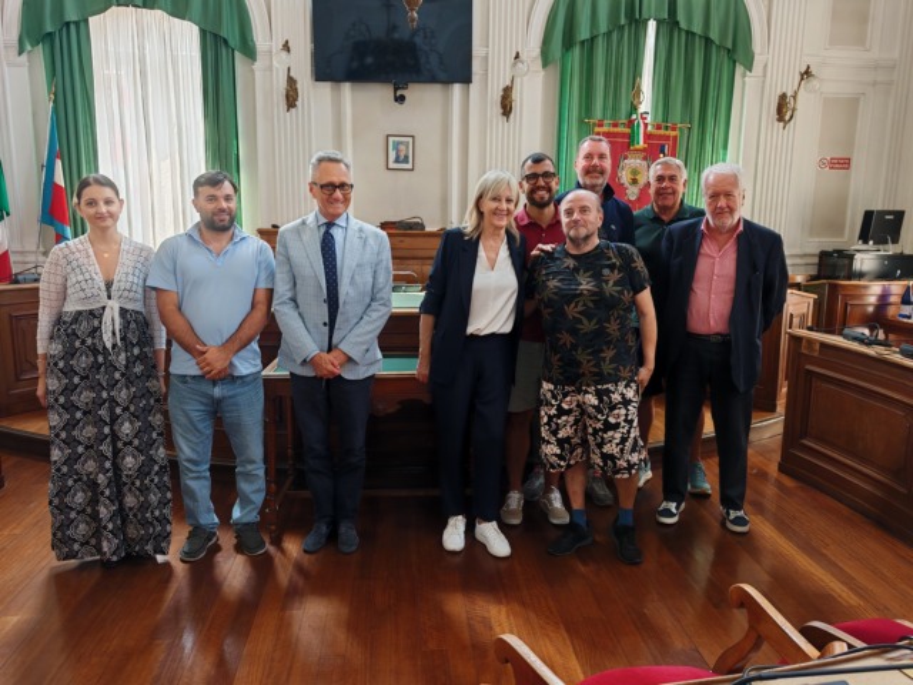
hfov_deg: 65.3
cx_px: 456
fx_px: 712
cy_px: 342
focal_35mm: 27
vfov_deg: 51.4
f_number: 2
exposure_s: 1/100
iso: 125
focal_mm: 6.83
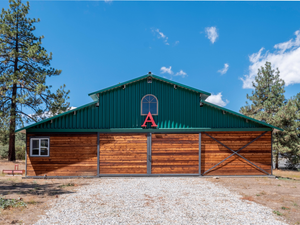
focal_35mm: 36
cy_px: 112
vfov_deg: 39.6
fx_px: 312
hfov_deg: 51.4
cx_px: 150
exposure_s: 1/400
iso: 200
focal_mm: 18
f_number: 16
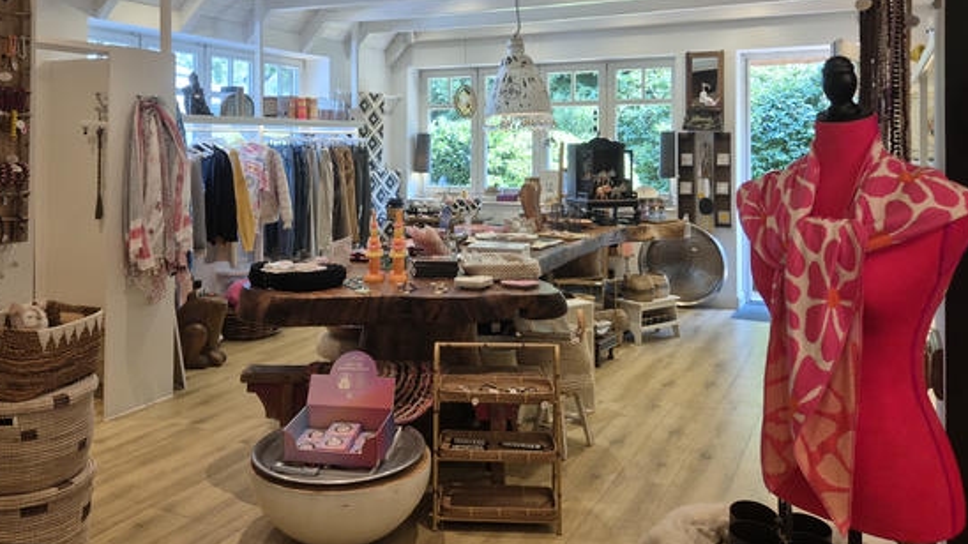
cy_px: 132
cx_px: 422
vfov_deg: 35.8
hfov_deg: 60.8
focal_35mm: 32
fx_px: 821
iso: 125
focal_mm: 5.4
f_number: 1.8
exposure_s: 1/100
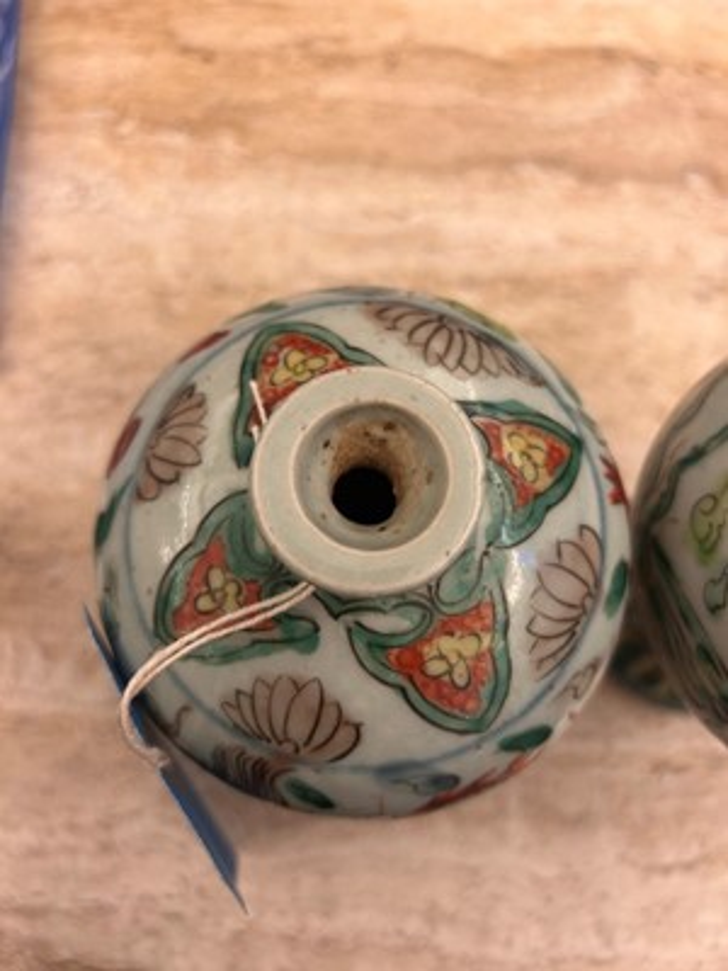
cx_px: 364
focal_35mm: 26
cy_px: 486
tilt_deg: -76.2
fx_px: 729
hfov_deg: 53.1
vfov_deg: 67.3
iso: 125
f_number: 1.5
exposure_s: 1/50
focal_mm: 5.7
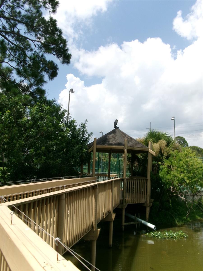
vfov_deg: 63.4
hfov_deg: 49.7
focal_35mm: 28
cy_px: 136
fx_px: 219
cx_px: 102
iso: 100
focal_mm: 5.1
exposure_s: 1/140
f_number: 10.8
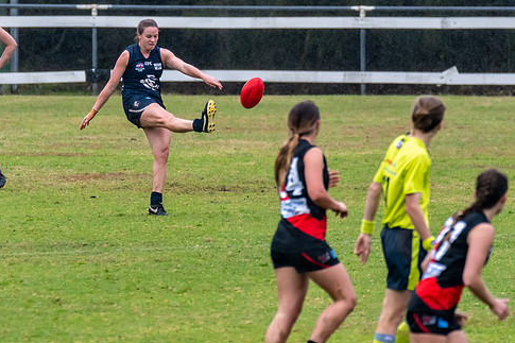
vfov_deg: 1.4
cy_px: 104
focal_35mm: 983
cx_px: 146
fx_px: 14057
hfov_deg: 2.1
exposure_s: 1/2000
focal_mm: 450
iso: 1250
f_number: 7.1
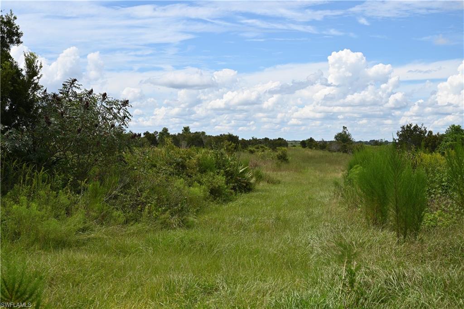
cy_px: 154
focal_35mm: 57
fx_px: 734
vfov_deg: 23.7
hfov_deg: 35.1
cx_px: 232
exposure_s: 1/400
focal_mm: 57
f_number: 7.1
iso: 100
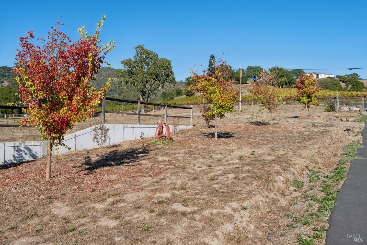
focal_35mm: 32
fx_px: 326
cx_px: 184
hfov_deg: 58.7
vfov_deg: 41.1
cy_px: 122
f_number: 16
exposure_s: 1/320
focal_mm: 32
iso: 320
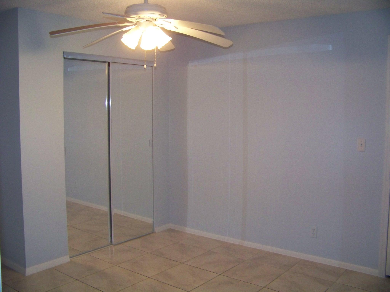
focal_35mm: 36
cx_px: 195
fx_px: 406
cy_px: 146
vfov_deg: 39.7
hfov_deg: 51.4
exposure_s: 1/30
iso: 200
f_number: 2.8
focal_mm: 5.85
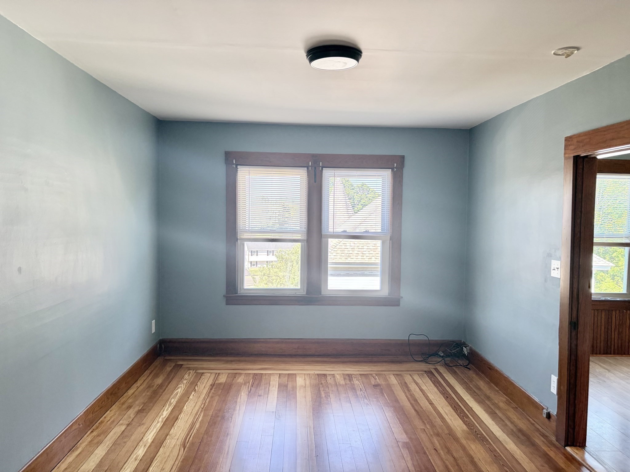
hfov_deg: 67.3
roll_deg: +0.6
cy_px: 236
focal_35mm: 26
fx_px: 473
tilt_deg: -3.6
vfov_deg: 53.1
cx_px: 315
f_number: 1.6
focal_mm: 5.96
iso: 125
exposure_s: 1/121
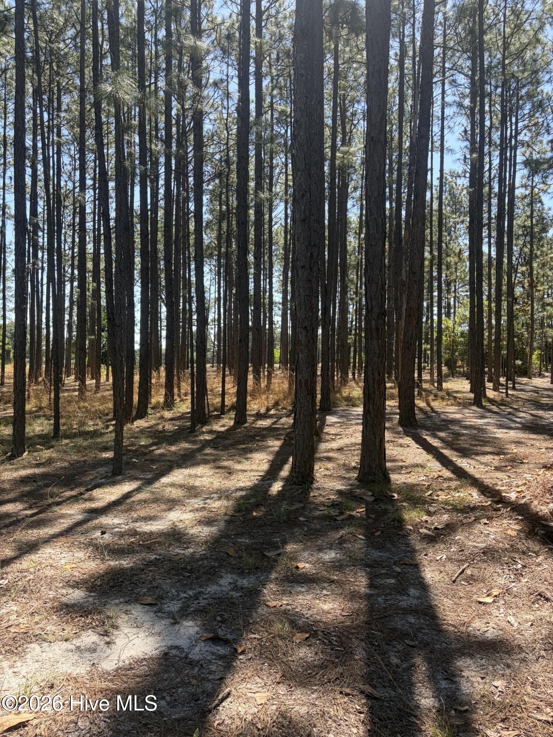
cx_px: 276
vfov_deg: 67.3
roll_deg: -0.6
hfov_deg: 53.1
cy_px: 368
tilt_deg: -0.2
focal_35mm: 26
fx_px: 554
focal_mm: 5.96
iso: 50
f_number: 1.6
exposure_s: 1/861
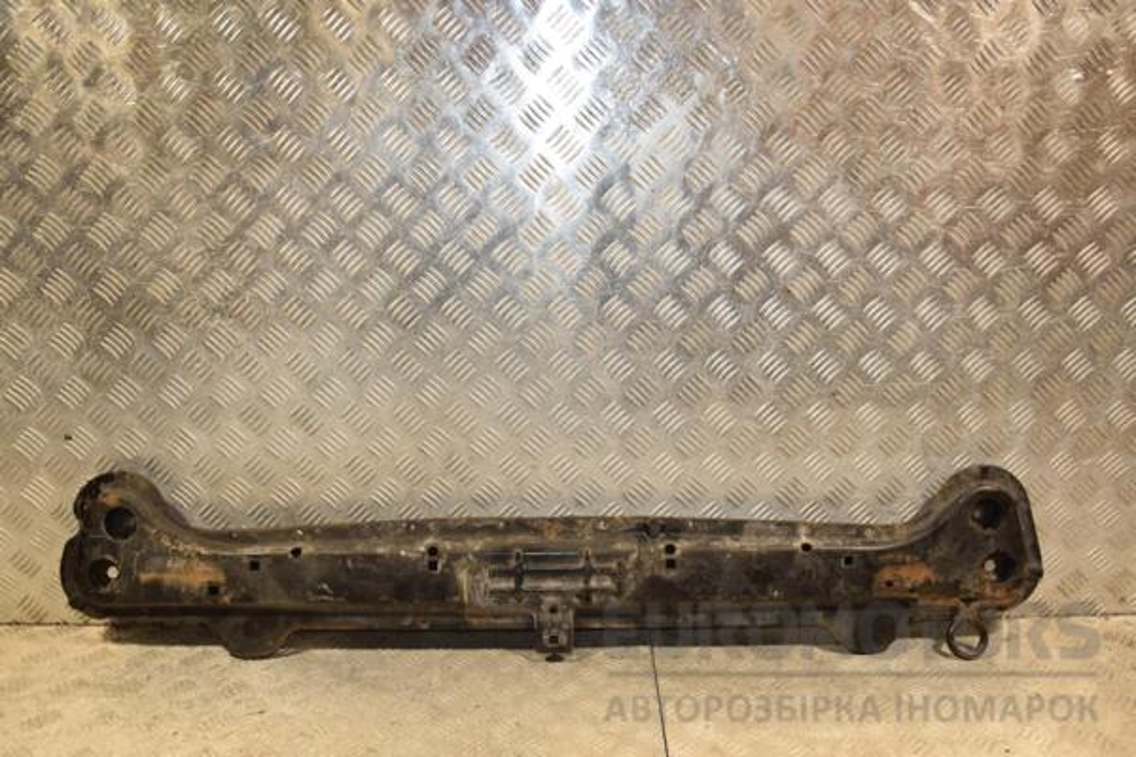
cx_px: 568
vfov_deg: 40.0
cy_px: 378
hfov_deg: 57.2
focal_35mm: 33
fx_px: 1041
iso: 800
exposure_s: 1/160
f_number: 5
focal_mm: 22
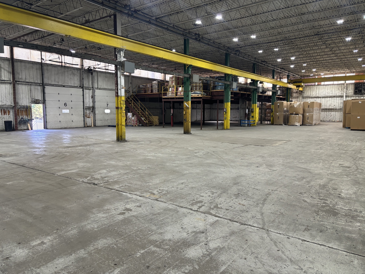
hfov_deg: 67.3
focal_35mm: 26
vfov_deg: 53.1
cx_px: 182
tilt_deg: -6.1
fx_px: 274
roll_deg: +0.5
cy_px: 137
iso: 125
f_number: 1.6
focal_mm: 5.96
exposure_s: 1/120
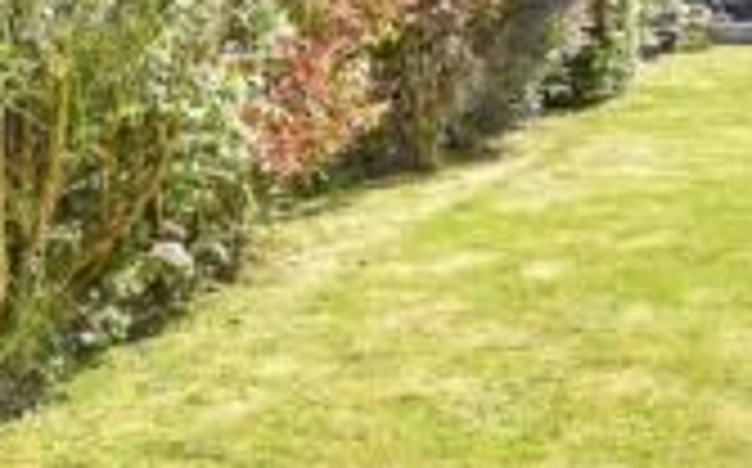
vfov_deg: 20.5
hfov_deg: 29.9
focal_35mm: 60
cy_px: -52
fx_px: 1228
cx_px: 867
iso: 160
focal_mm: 10
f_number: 8
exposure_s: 1/200
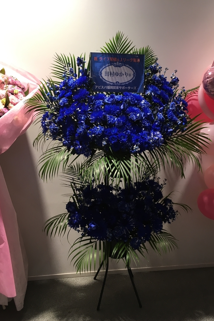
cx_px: 111
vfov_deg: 60.3
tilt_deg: -13.2
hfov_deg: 42.3
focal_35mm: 31
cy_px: 165
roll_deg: +0.1
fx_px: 276
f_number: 2.2
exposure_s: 1/30
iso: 64
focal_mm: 4.15
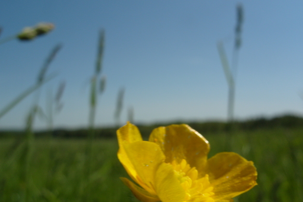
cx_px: 151
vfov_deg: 35.9
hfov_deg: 51.9
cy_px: 103
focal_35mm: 37
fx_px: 311
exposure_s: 1/750
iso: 80
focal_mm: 7.8
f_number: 7.4
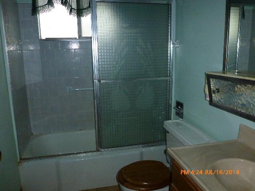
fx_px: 214
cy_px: 96
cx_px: 128
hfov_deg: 61.7
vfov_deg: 48.2
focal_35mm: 29
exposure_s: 1/125
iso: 320
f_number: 3.5
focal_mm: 5
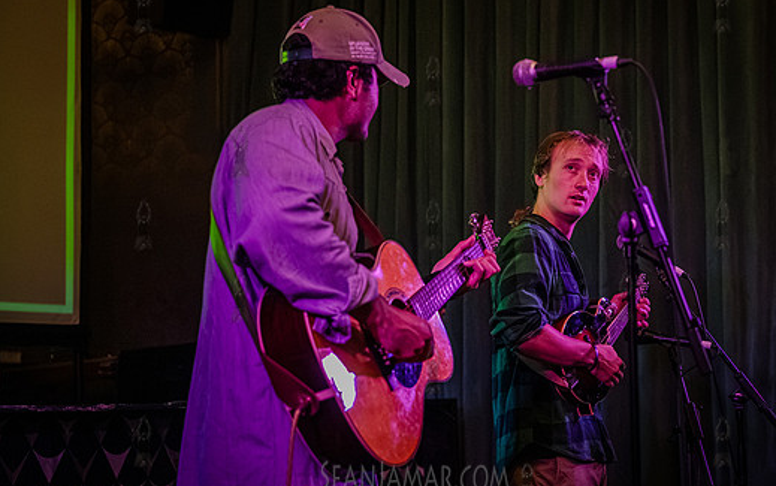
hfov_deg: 26.8
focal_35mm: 77
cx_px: 405
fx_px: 1629
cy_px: 226
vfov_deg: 17.0
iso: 16000
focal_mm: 61
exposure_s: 1/320
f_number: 3.2
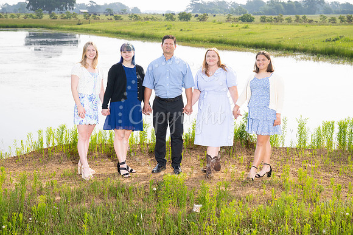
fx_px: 794
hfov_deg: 25.1
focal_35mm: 81
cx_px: 176
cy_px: 118
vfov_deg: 16.9
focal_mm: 81
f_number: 7.1
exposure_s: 1/200
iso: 320
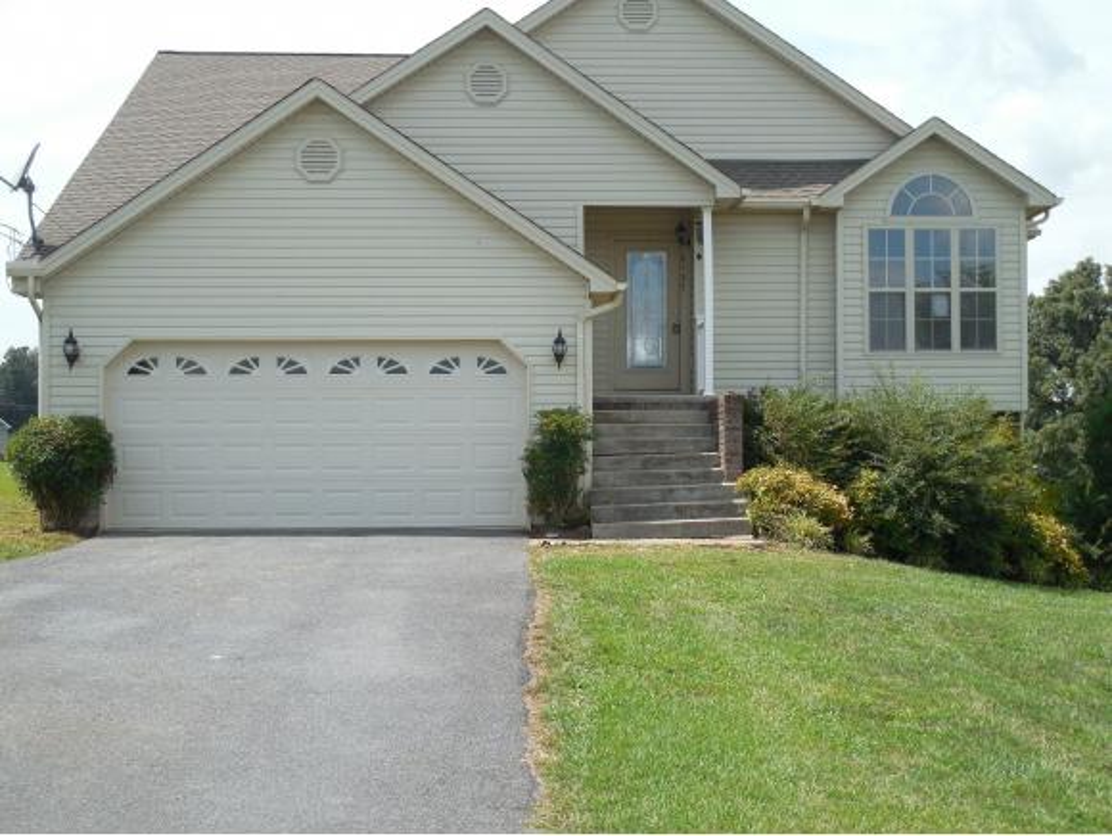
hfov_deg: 35.5
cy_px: 418
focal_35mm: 54
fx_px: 1736
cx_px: 556
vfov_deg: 27.1
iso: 125
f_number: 4.2
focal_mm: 9.8
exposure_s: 1/640
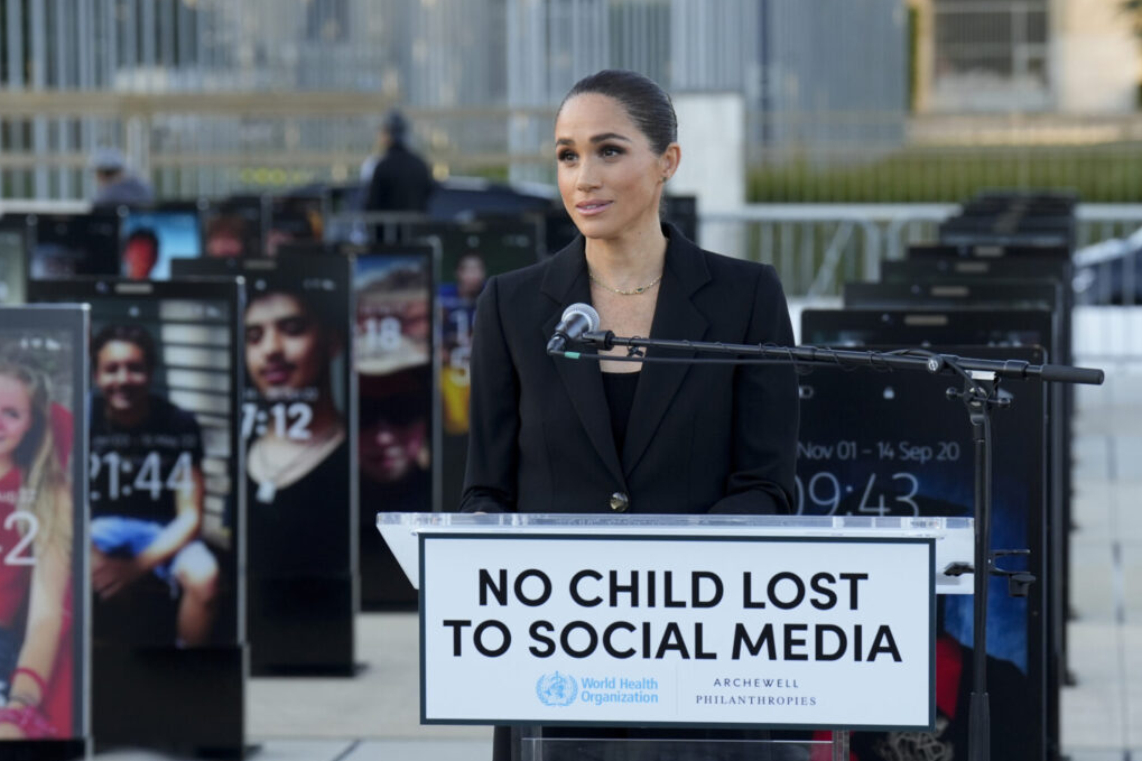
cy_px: 380
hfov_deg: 10.9
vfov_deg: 7.3
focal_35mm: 188
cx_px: 569
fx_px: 5962
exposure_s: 1/400
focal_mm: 125
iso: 800
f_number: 5
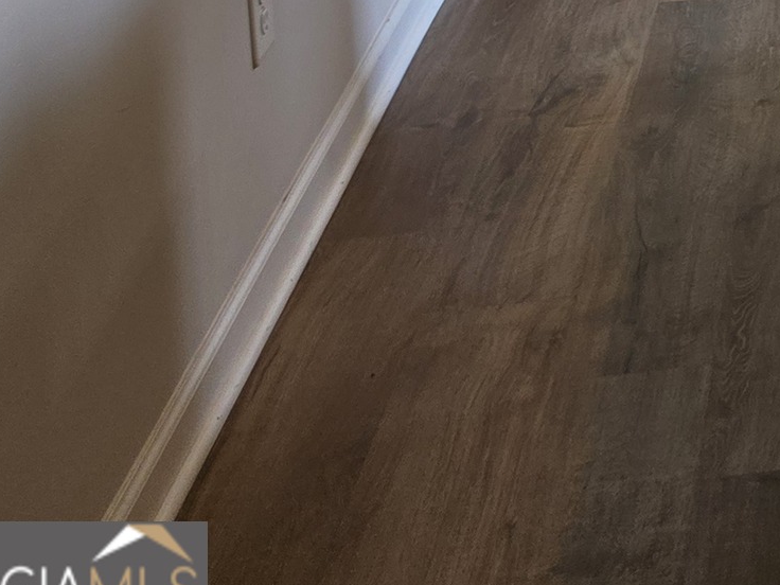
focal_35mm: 96
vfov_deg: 13.3
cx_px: 1470
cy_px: -578
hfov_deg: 16.5
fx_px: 2163
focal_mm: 6.5
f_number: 1.4
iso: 80
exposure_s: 1/120
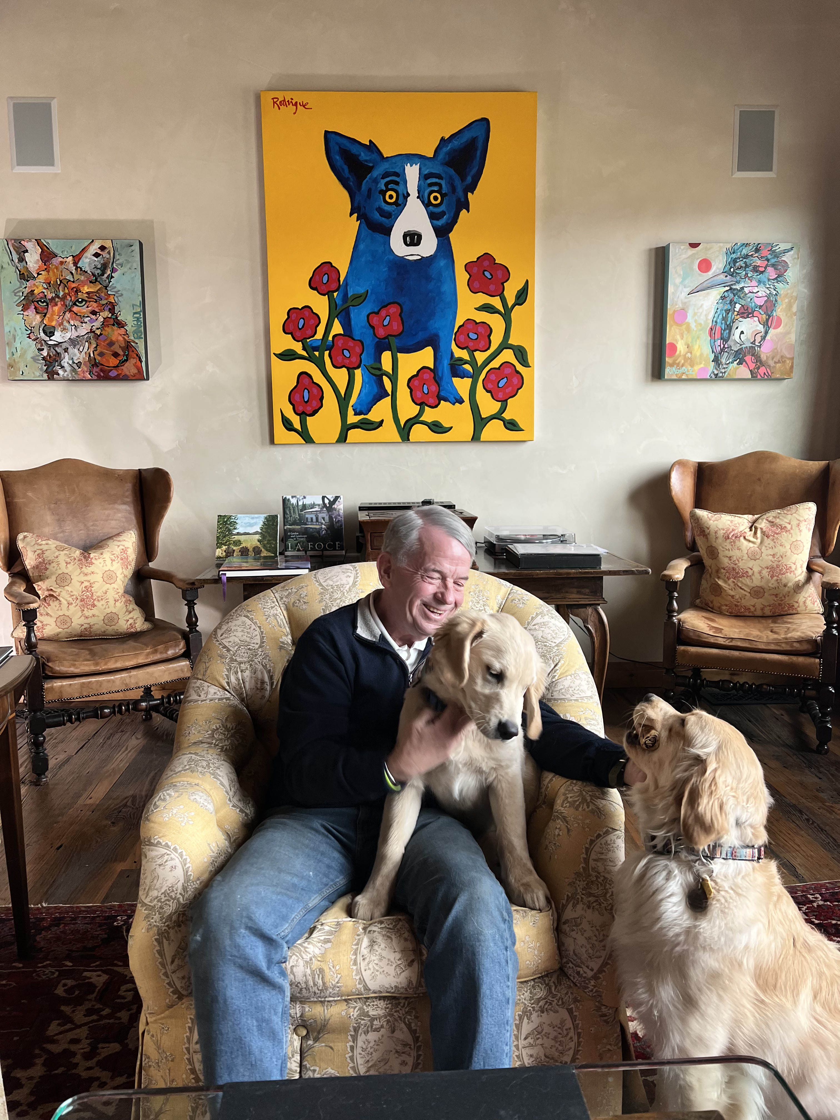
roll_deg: +0.8
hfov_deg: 53.1
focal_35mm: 26
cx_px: 420
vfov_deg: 67.3
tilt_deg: -6.7
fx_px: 841
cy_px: 560
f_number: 1.5
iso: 125
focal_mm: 5.7
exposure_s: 1/120
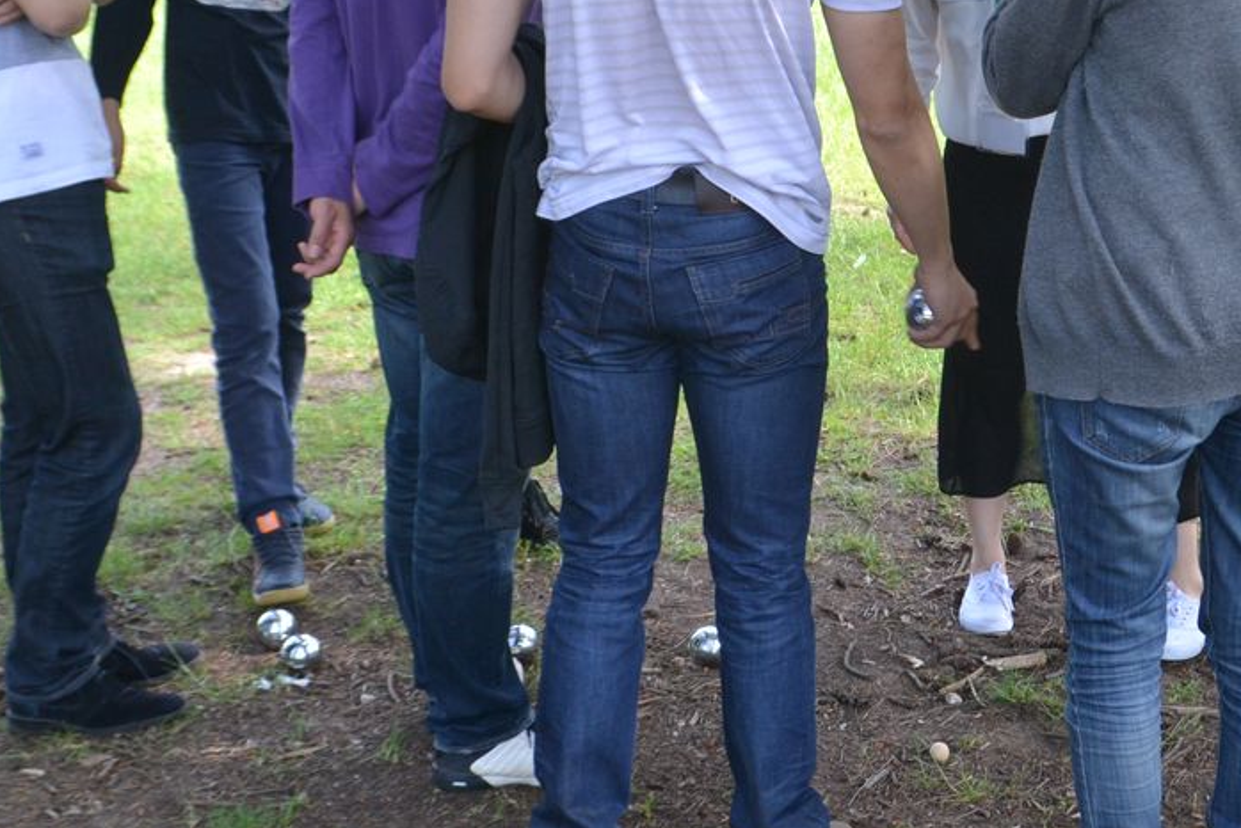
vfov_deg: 23.3
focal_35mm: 58
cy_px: 313
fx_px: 2000
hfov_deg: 34.3
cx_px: 784
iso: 360
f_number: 5.6
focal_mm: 18
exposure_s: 1/125
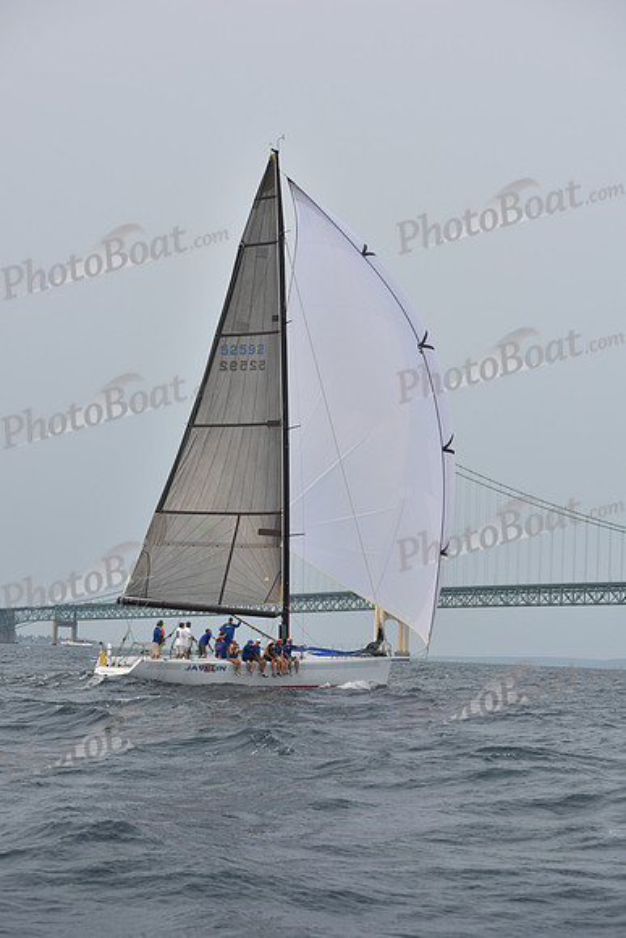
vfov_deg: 25.4
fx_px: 2085
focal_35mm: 80
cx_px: 313
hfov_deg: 17.1
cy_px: 469
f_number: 7.1
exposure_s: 1/1000
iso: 250
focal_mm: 80
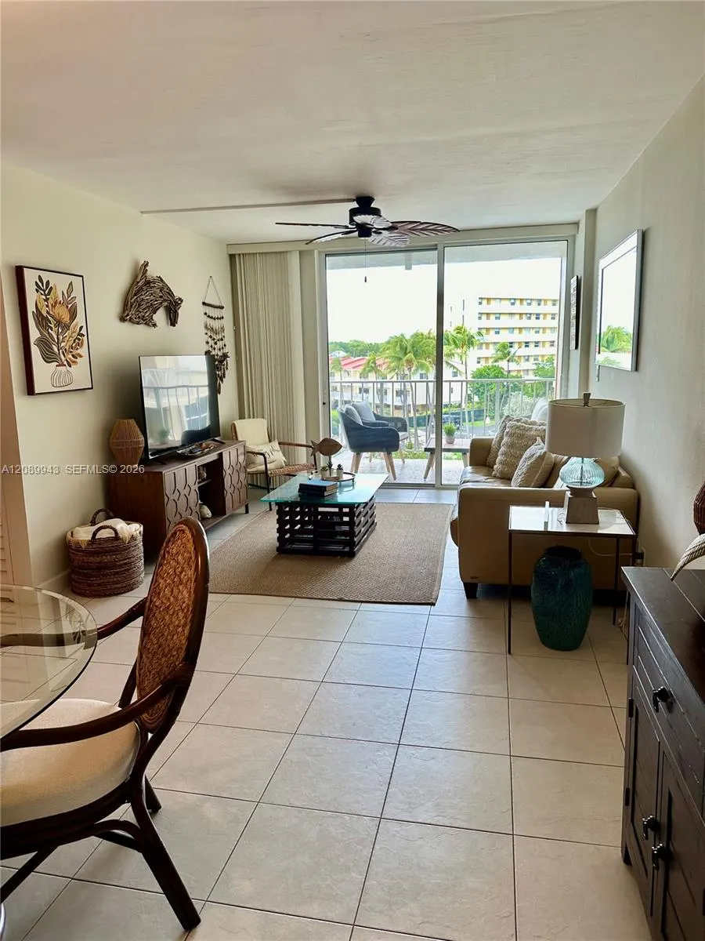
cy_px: 470
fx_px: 652
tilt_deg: -9.8
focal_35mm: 24
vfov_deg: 71.6
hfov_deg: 56.8
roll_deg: +0.2
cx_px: 352
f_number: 1.78
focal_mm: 6.86
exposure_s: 1/120
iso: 80
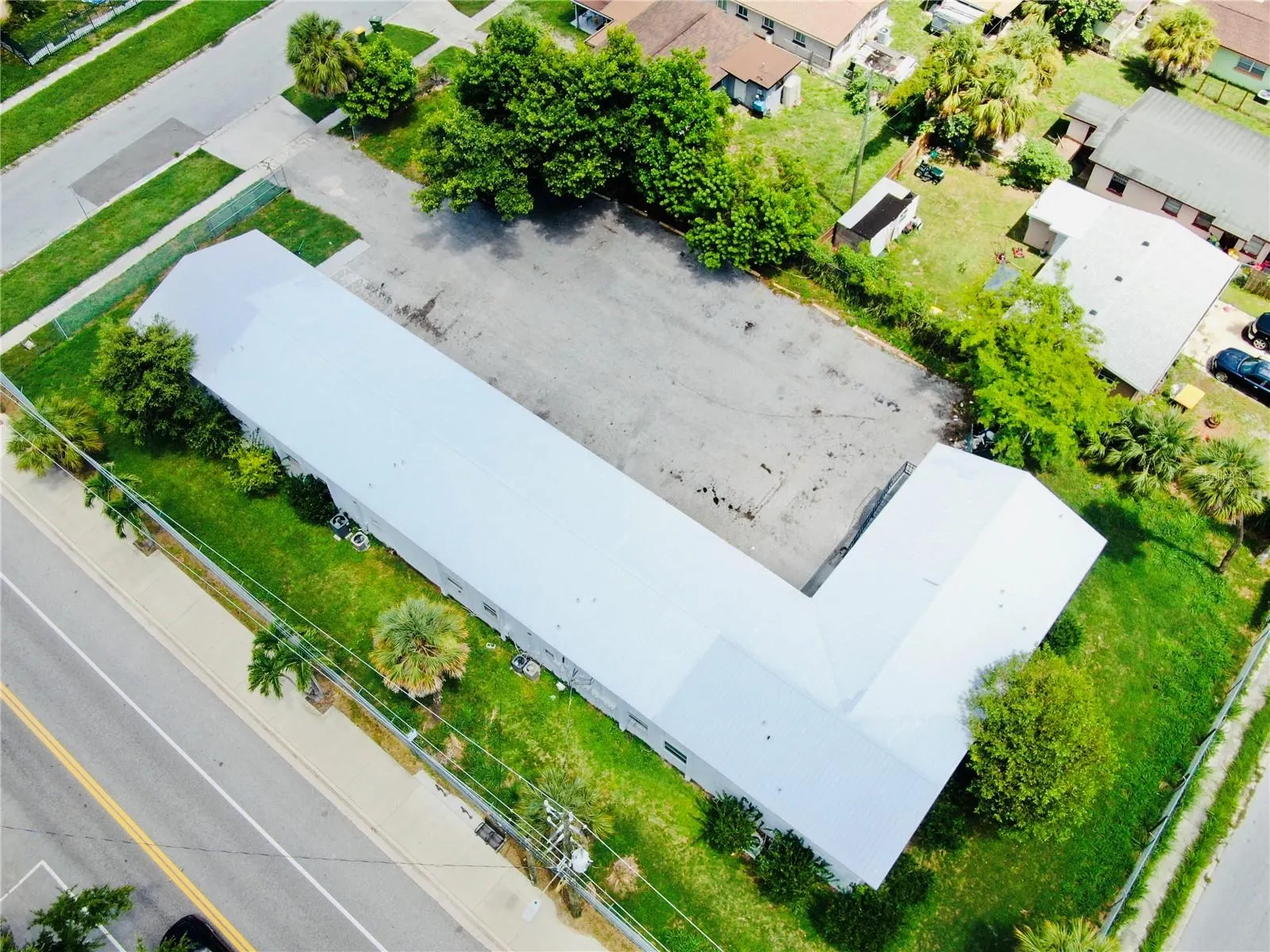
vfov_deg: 42.9
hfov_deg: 55.4
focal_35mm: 33
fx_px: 1211
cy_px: 476
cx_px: 635
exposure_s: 1/500
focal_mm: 5.57
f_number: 3.2
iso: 100
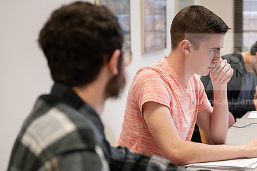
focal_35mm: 115
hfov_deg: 17.8
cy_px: 116
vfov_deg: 11.9
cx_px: 165
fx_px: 821
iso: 1600
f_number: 3.2
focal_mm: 75
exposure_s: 1/200
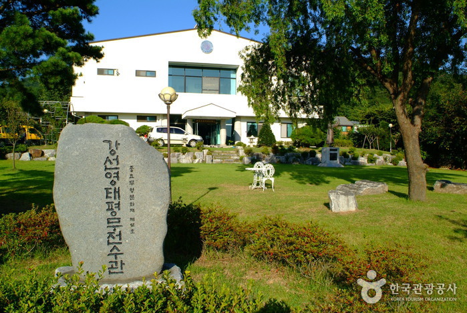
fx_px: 390
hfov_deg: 61.9
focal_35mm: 30
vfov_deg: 43.7
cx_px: 234
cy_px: 156
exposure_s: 1/500
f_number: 11
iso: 400
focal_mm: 20
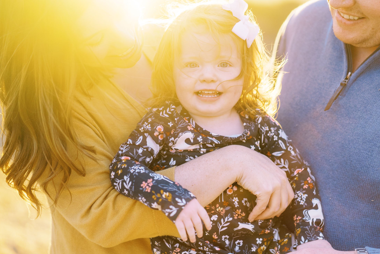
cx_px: 216
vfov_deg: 20.3
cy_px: 132
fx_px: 707
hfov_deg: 30.0
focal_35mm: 67
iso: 400
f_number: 1.8
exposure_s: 1/800
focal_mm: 55
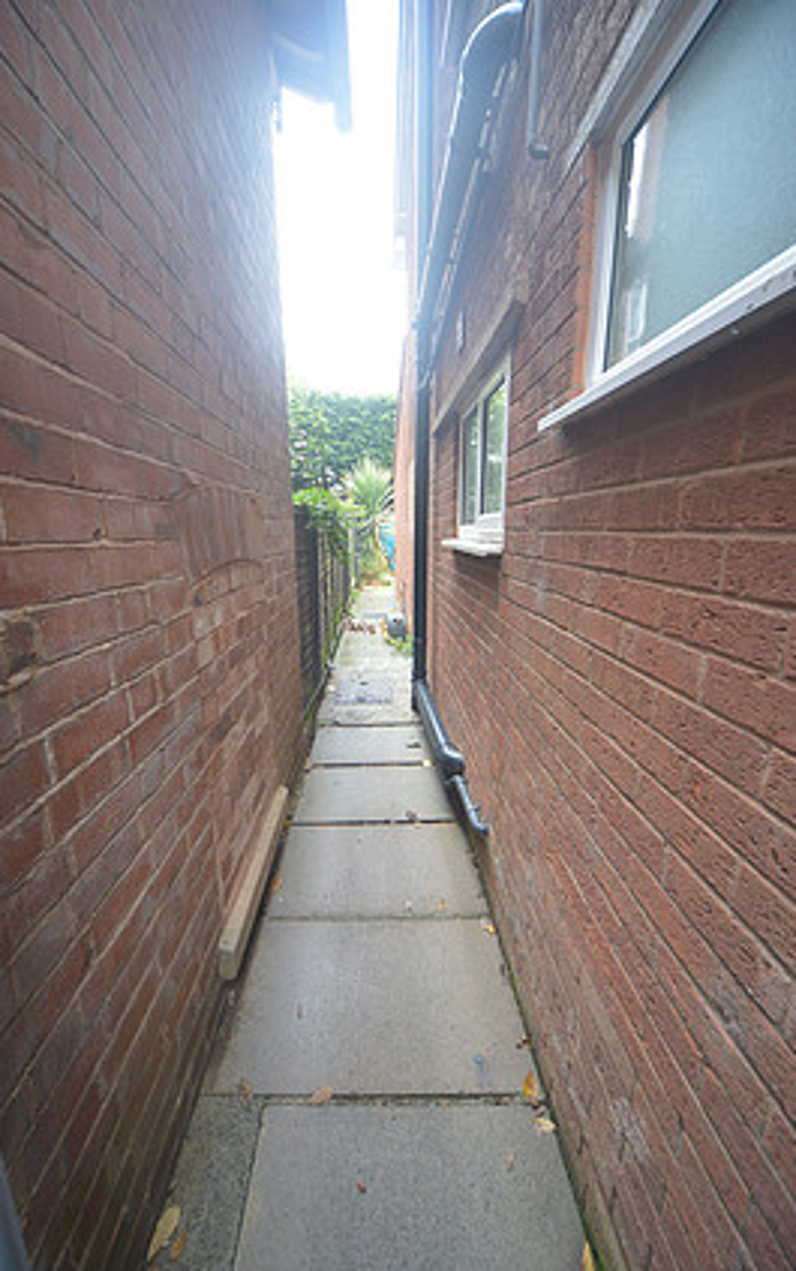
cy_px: 655
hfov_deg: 82.8
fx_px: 450
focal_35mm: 13
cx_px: 375
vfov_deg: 109.3
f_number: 5.6
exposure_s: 1/50
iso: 1400
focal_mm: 12
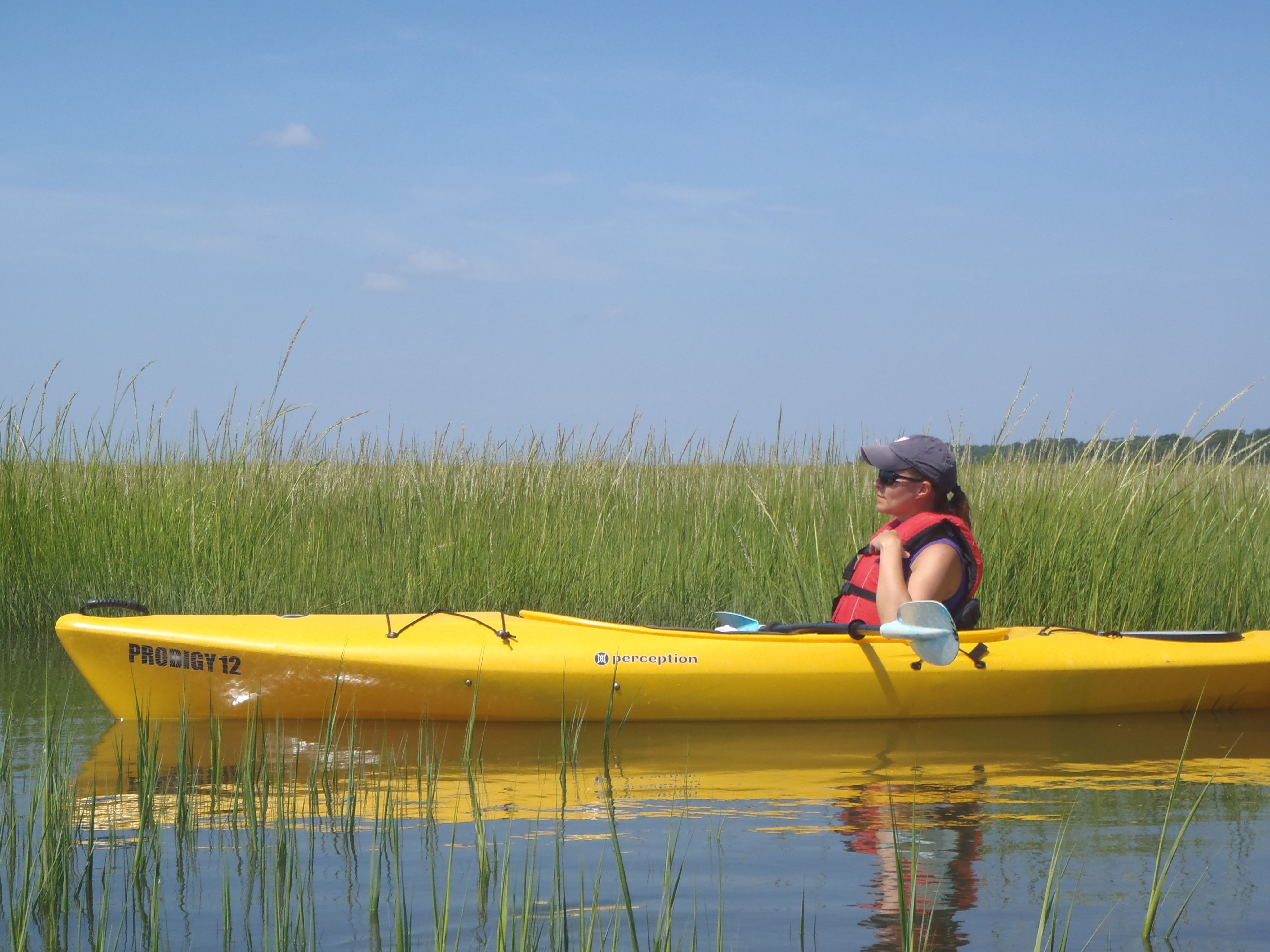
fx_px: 2384
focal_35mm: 65
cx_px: 635
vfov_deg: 22.6
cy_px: 476
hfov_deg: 29.8
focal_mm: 11.76
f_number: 4.7
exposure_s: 1/640
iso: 80
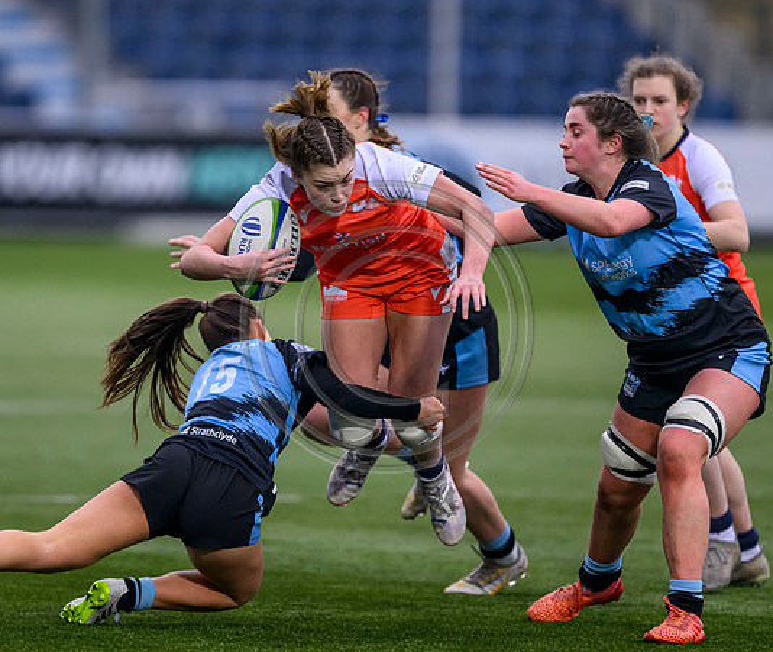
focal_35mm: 519
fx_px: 12115
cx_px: 234
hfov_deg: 3.7
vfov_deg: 3.1
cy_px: 300
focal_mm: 400
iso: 2500
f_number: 3.2
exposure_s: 1/4000
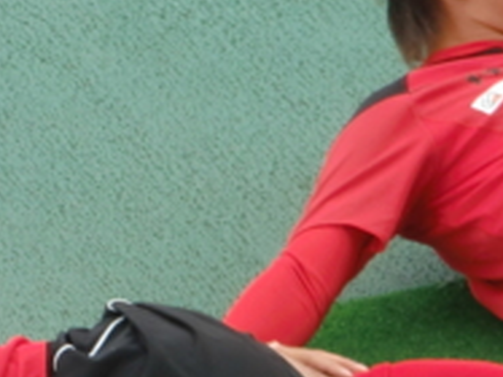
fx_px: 9018
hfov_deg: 3.2
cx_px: 207
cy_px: 315
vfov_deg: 2.4
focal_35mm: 621
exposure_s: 1/100
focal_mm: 25.9
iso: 64
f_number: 4.6
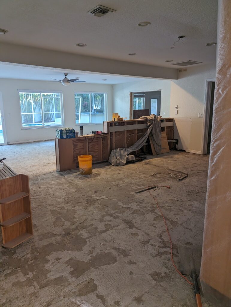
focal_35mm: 24
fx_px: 213
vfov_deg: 71.5
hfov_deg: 56.9
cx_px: 116
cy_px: 154
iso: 260
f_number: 1.68
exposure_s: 1/133
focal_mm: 6.9
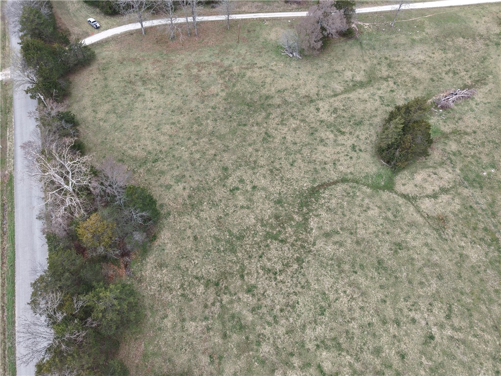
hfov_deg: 71.6
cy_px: 188
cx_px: 250
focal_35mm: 24
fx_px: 347
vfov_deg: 56.8
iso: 100
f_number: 1.8
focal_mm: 8.67
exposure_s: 1/640
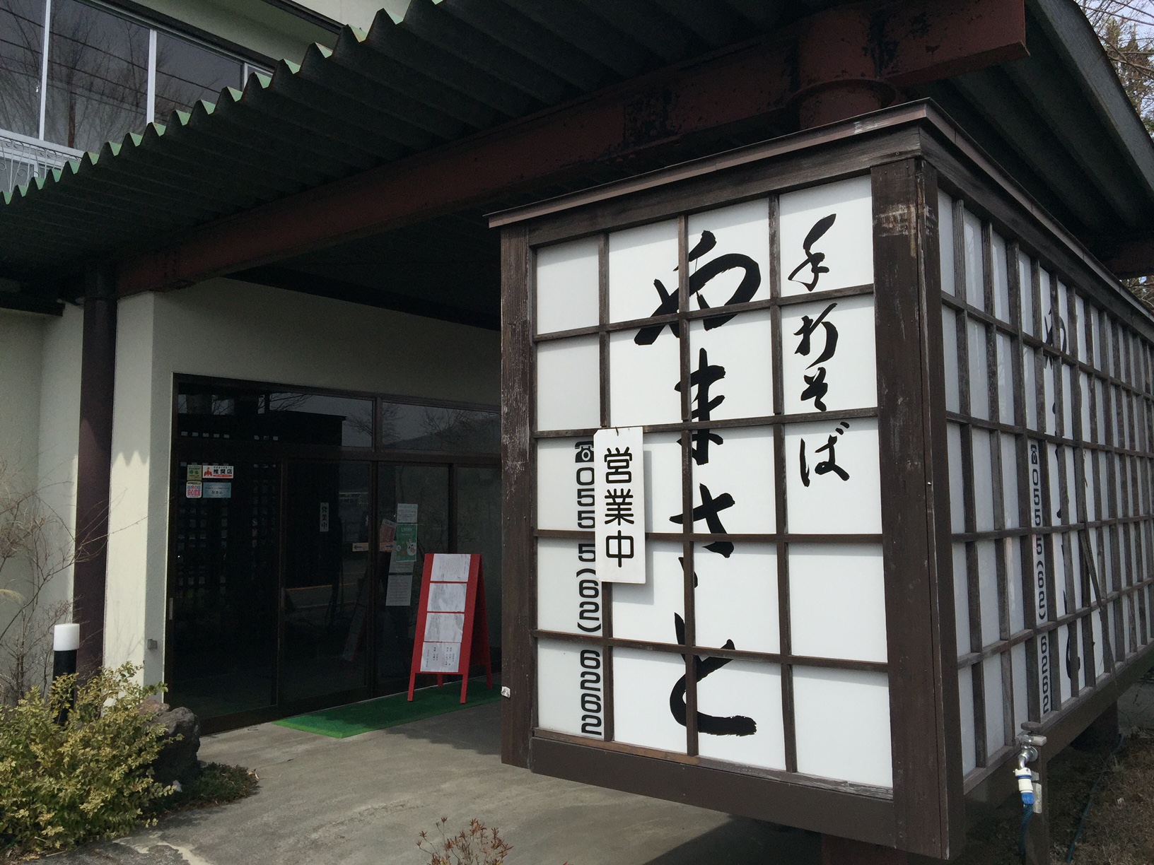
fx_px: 967
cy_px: 432
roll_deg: +0.3
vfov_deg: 48.2
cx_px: 577
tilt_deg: +5.0
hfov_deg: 61.7
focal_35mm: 29
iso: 32
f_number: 2.2
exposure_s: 1/4405
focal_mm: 4.15
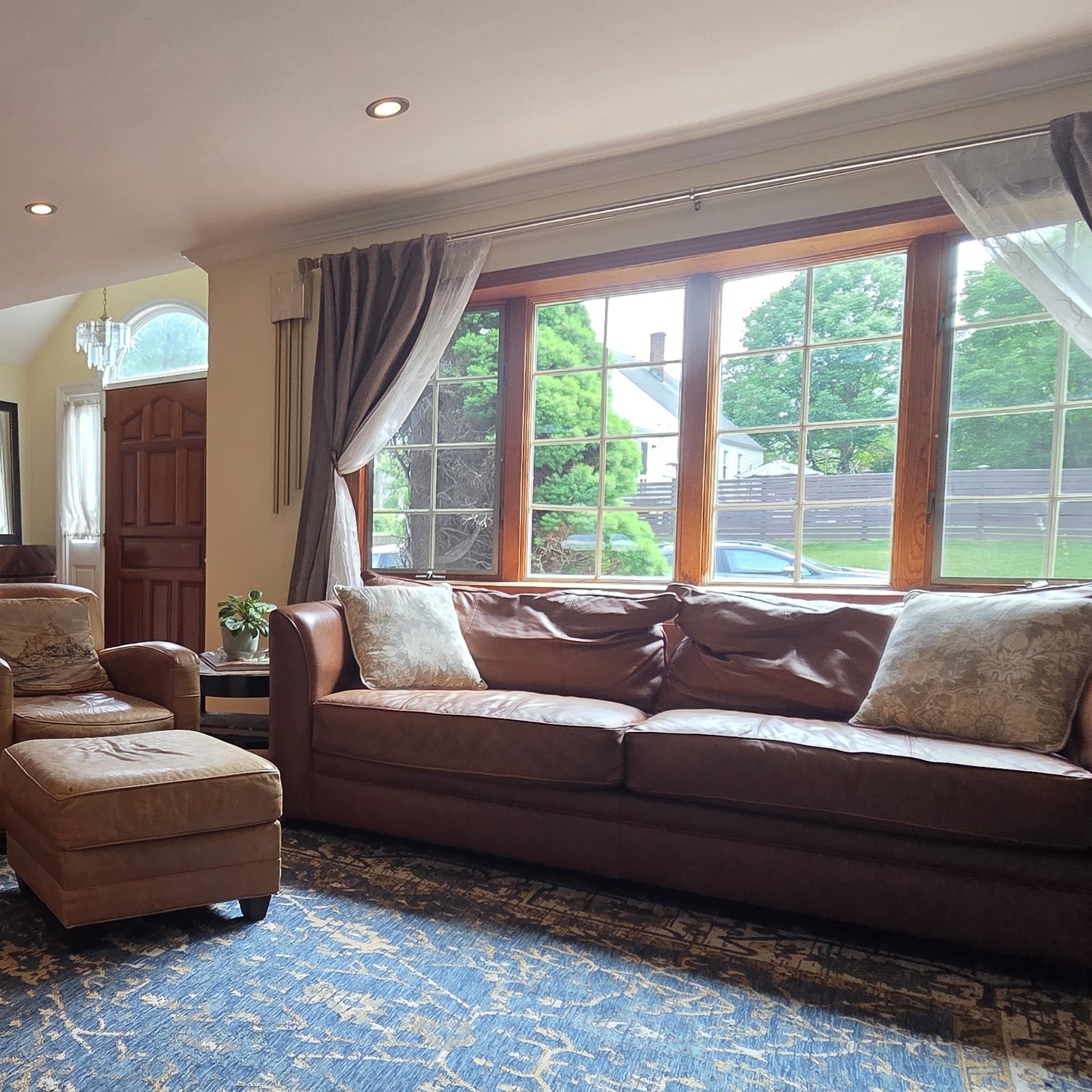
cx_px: 91
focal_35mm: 24
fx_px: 857
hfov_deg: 55.5
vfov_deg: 64.8
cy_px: 615
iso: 160
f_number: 2.2
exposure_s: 1/120
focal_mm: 2.2
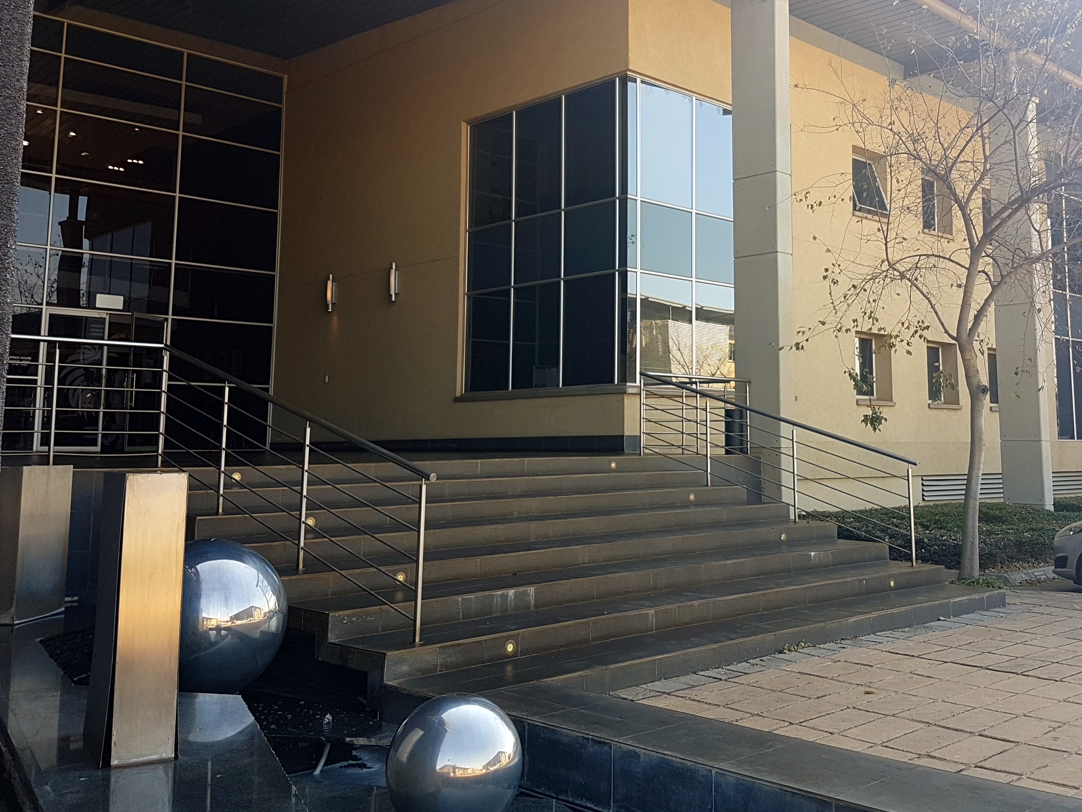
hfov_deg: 52.0
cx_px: 689
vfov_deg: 40.4
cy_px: 302
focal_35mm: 35
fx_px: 1094
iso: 40
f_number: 1.7
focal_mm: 4.2
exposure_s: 1/275
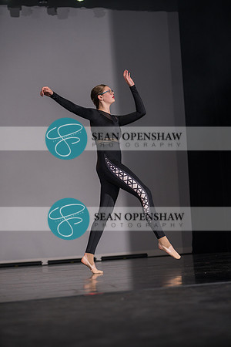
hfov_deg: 18.4
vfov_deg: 27.3
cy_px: 174
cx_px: 116
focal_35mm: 74
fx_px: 712
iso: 400
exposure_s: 1/500
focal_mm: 74
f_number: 3.2
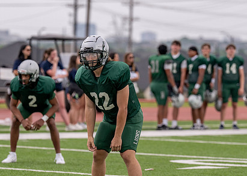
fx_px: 1844
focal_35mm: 263
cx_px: 119
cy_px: 108
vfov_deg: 5.5
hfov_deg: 7.7
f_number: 2.8
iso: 320
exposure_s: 1/3200
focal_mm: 140
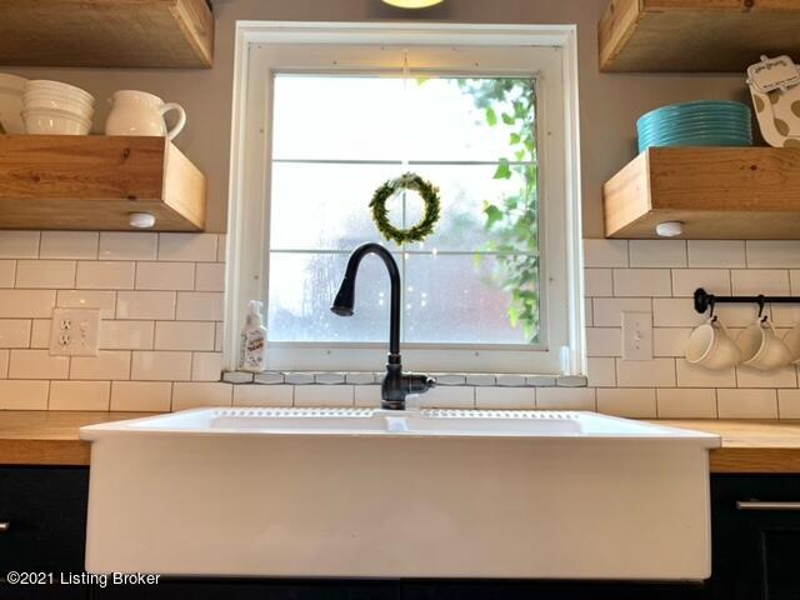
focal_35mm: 26
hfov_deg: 67.3
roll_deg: +0.8
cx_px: 400
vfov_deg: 53.1
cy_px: 300
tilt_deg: +6.2
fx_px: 601
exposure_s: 1/60
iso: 50
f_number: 1.8
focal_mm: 4.25
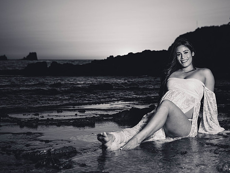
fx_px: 518
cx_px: 152
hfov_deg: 24.9
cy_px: 65
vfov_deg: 18.9
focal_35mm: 78
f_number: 4
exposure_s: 1/2000
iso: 64
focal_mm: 55
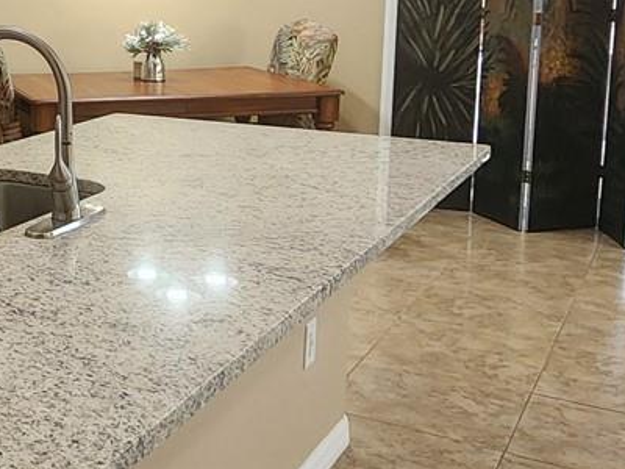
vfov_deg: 27.4
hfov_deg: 31.4
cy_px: 86
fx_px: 939
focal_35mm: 52
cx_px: -109
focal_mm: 2.2
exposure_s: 1/60
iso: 250
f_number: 2.2
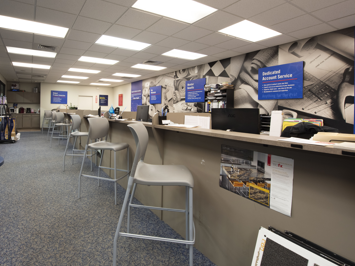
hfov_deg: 83.1
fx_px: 195
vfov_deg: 68.2
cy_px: 111
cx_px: 133
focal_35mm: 19
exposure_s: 1/5
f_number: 11
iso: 400
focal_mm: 14
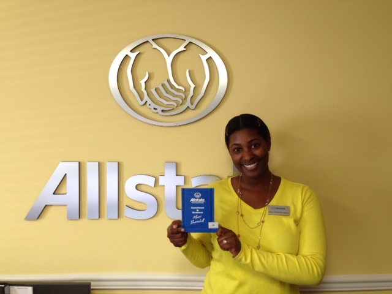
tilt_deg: -0.6
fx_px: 374
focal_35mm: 33
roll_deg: -1.0
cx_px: 196
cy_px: 147
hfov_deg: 55.4
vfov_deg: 42.9
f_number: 2.4
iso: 100
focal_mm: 4.12
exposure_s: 1/20
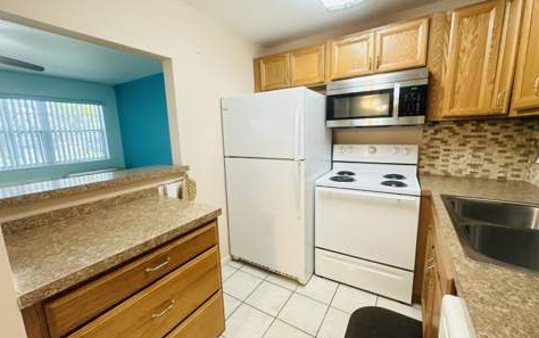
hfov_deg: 101.4
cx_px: 270
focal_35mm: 15
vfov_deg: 74.9
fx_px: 220
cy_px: 167
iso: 320
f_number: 2.2
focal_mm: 2.22
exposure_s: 1/60
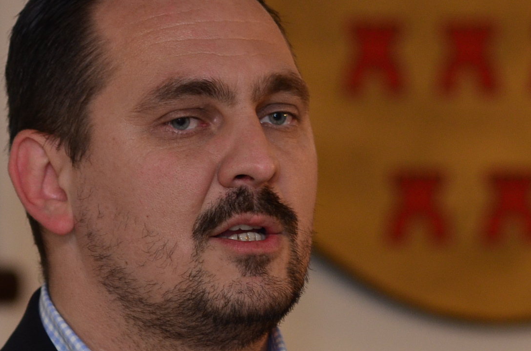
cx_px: 313
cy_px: 278
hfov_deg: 4.5
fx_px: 6773
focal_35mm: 460
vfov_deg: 3.0
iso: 500
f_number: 4.5
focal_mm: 135
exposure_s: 1/125
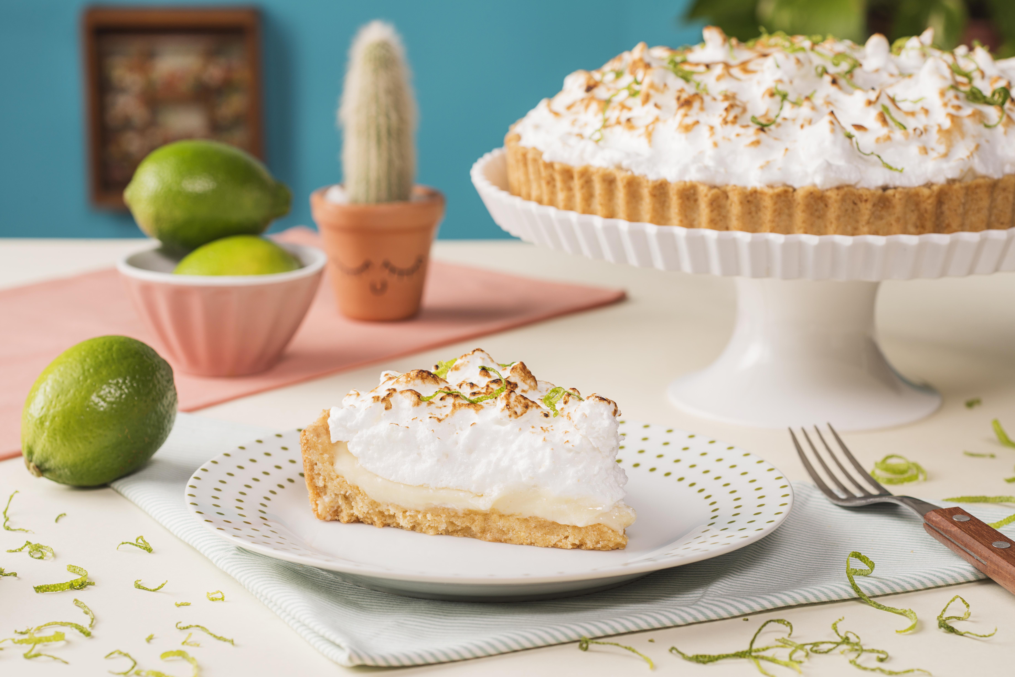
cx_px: 508
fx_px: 2397
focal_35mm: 85
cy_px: 338
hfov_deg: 23.9
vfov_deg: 16.1
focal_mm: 85
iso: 100
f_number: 8.5
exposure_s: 1/125
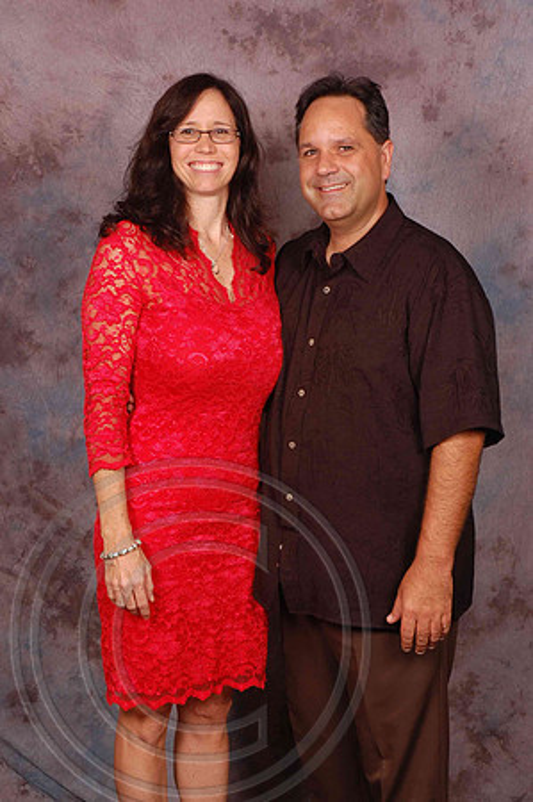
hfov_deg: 20.6
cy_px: 401
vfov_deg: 30.5
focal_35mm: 66
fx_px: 1469
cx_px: 266
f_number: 10
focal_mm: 44
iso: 200
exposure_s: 1/125
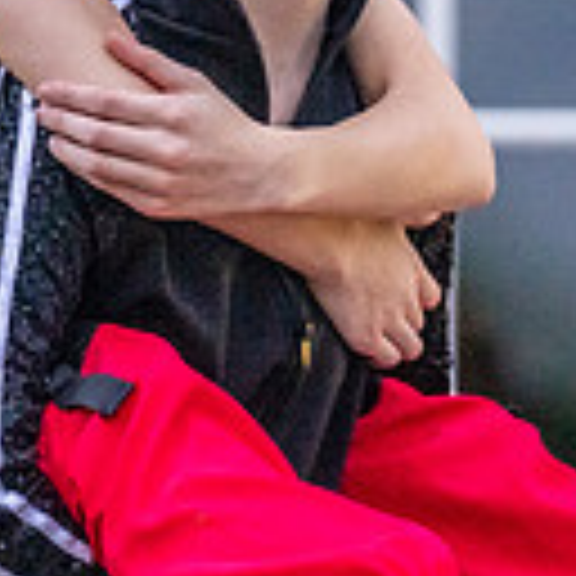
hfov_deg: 2.5
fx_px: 13460
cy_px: -97
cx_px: 162
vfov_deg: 2.4
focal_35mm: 715
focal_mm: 186
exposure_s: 1/320
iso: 6400
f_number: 2.8
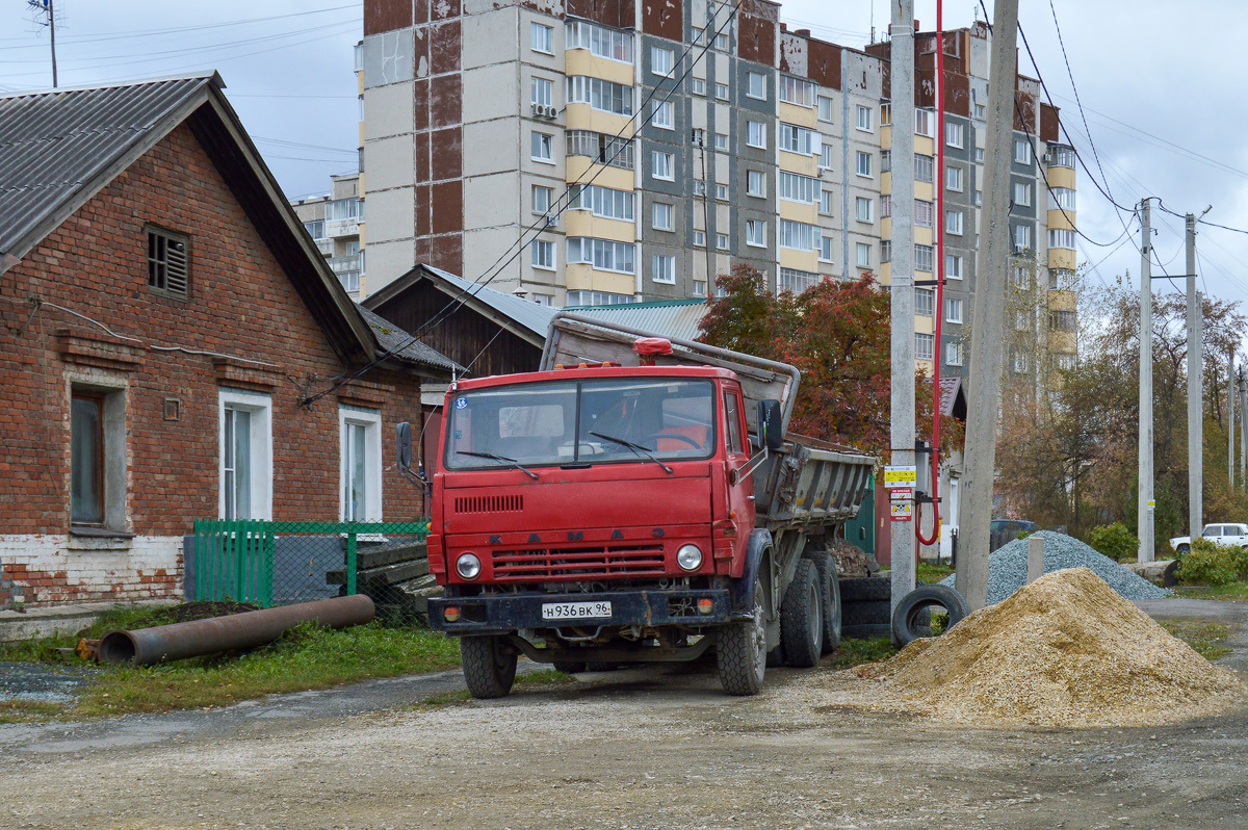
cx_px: 624
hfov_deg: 41.1
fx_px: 1663
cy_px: 415
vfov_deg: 28.0
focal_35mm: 48
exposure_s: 1/320
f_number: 7.1
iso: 200
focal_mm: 32
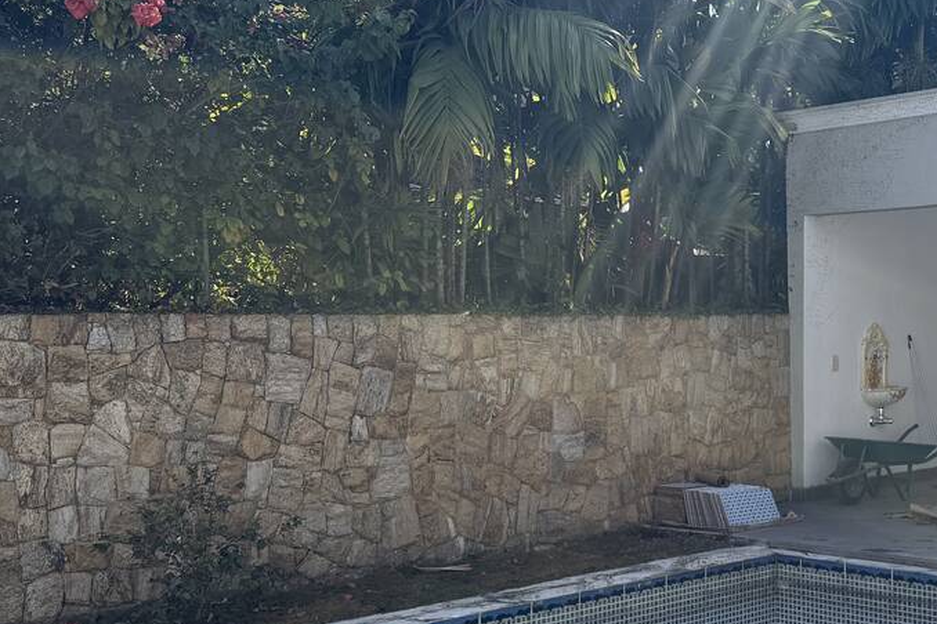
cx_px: 684
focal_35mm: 53
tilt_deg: -2.3
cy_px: 396
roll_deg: +0.8
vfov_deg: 25.4
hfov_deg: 36.8
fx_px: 1379
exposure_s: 1/3247
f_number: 1.78
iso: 80
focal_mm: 6.76
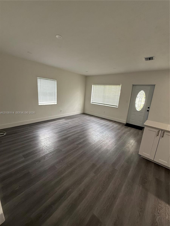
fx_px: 92
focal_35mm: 14
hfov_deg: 85.7
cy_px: 113
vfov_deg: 102.1
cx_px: 85
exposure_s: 1/120
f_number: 2.2
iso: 250
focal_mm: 2.22
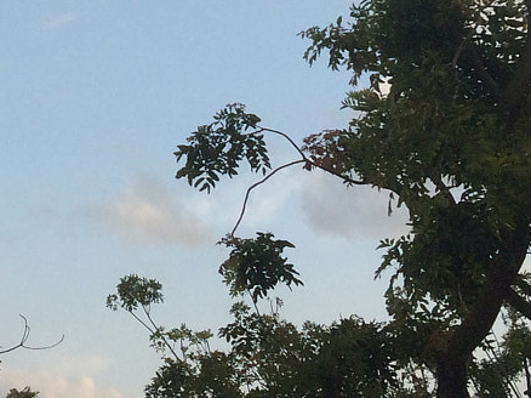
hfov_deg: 17.8
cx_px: -65
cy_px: -271
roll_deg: -0.1
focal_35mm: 106
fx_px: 1625
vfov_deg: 12.9
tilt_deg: +25.5
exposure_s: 1/1244
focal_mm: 4.15
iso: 32
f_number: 2.2
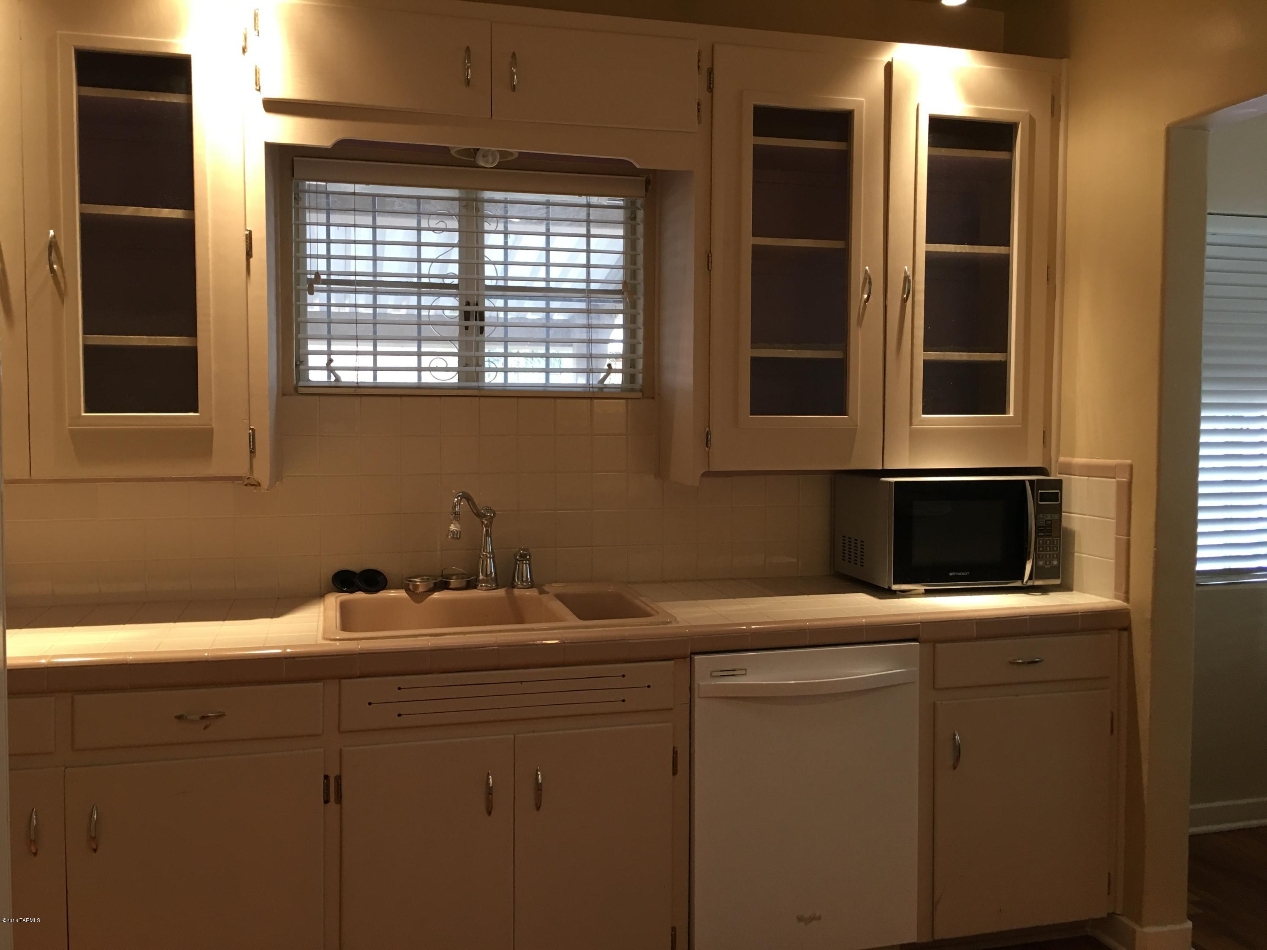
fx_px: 1061
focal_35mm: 29
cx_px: 634
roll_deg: +0.1
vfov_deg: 48.2
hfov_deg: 61.7
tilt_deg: -1.3
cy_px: 475
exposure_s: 1/15
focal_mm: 4.15
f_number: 2.2
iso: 40
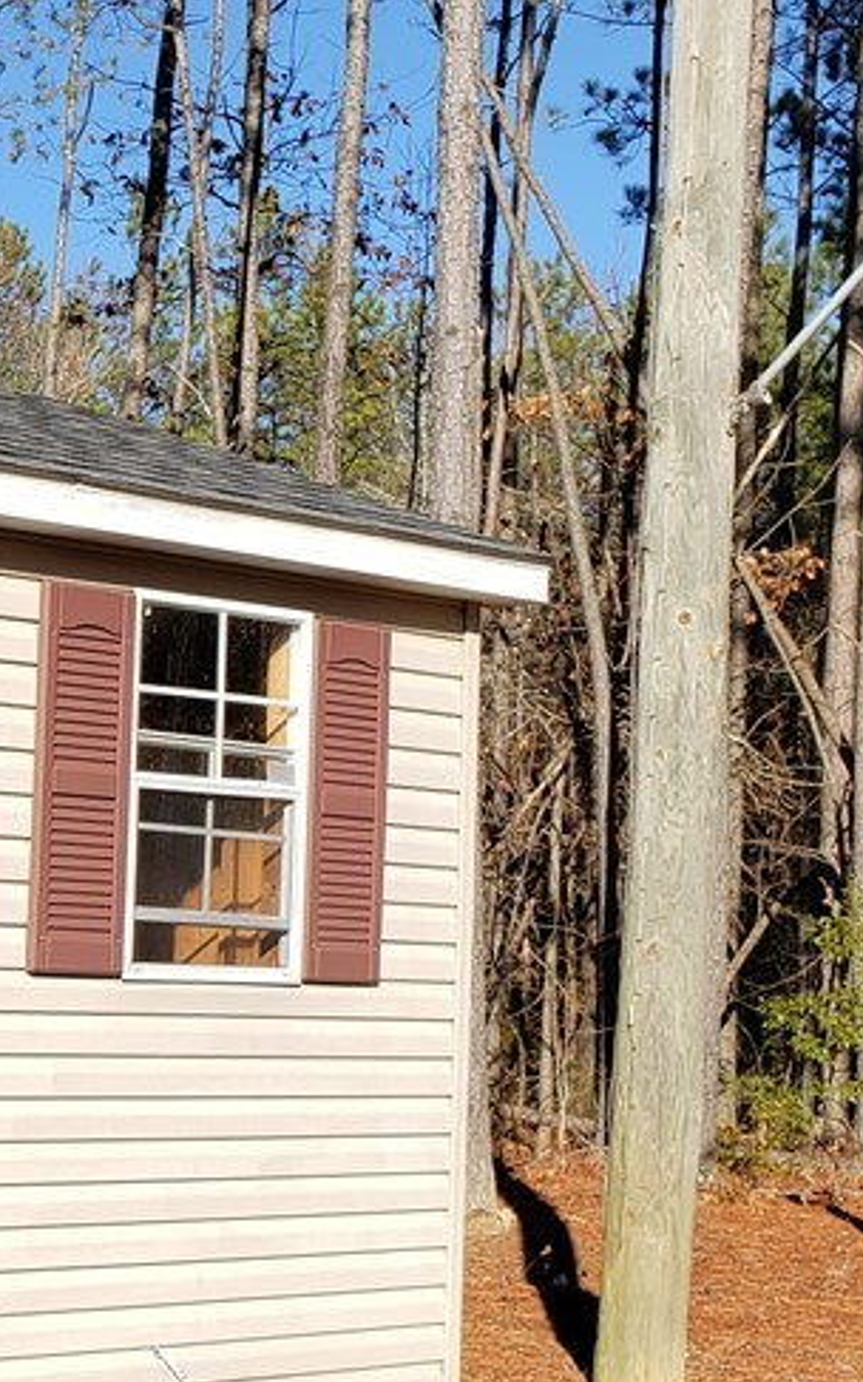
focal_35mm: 58
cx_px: -511
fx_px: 2185
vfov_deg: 34.6
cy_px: 976
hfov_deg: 19.0
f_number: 2.4
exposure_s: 1/1145
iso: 50
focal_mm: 4.3
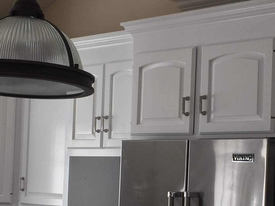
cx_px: 177
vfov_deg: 16.9
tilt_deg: +1.1
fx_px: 691
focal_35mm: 87
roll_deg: -1.6
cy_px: 159
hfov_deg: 22.4
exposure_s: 1/40
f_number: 2.2
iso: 32
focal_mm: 4.15
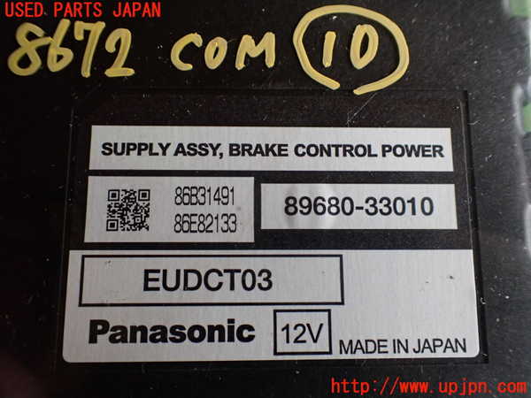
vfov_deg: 46.8
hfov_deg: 60.0
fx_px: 460
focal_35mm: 30
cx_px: 266
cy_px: 199
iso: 400
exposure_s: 1/125
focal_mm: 5.4
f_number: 2.3
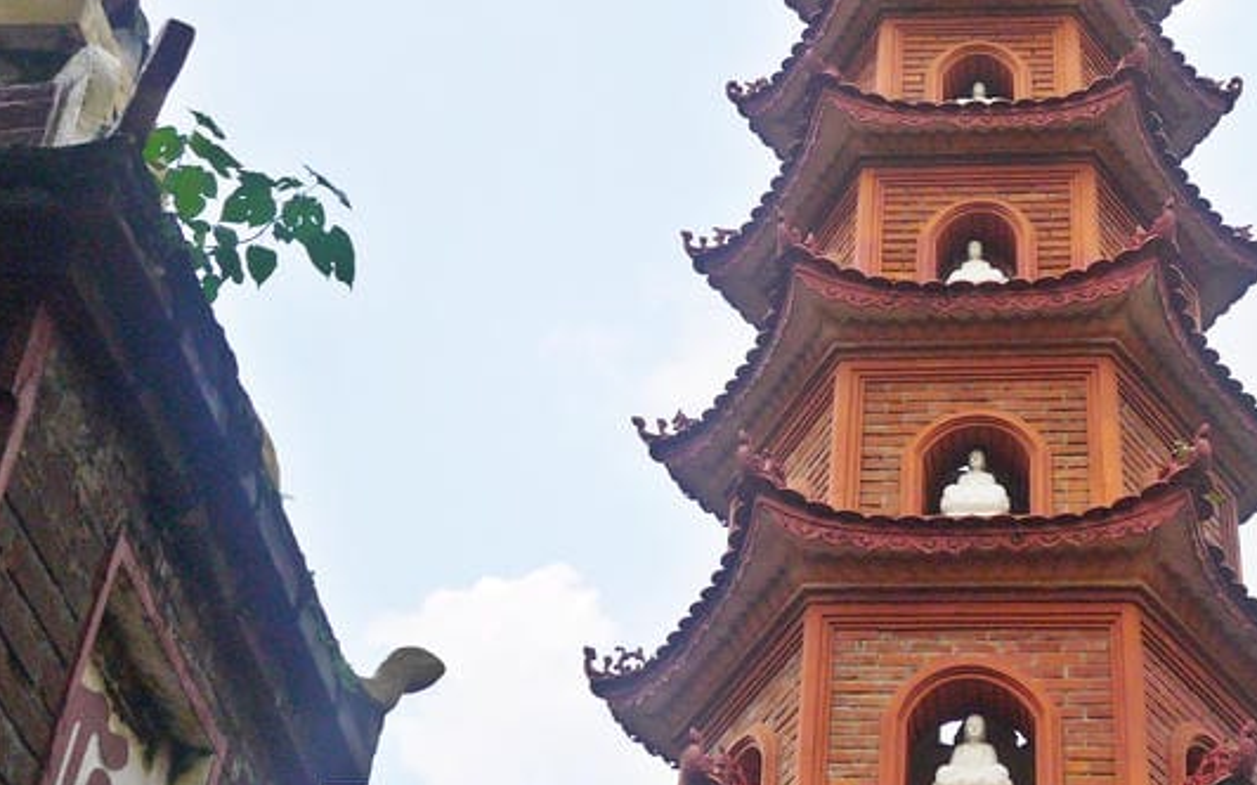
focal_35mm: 67
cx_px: 917
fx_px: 2294
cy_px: 267
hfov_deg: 30.2
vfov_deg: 19.3
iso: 160
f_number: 6.3
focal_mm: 14
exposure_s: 1/320
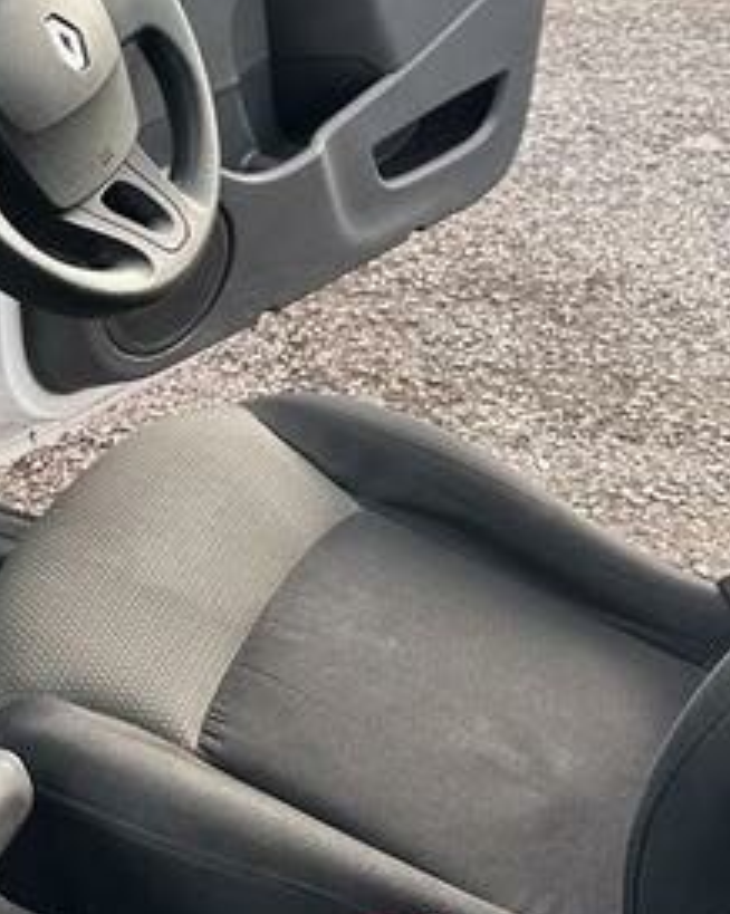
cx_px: -124
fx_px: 2082
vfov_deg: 24.4
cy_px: 208
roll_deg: +2.7
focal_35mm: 77
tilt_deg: -27.1
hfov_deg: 18.9
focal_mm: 6.86
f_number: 1.78
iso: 80
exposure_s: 1/266
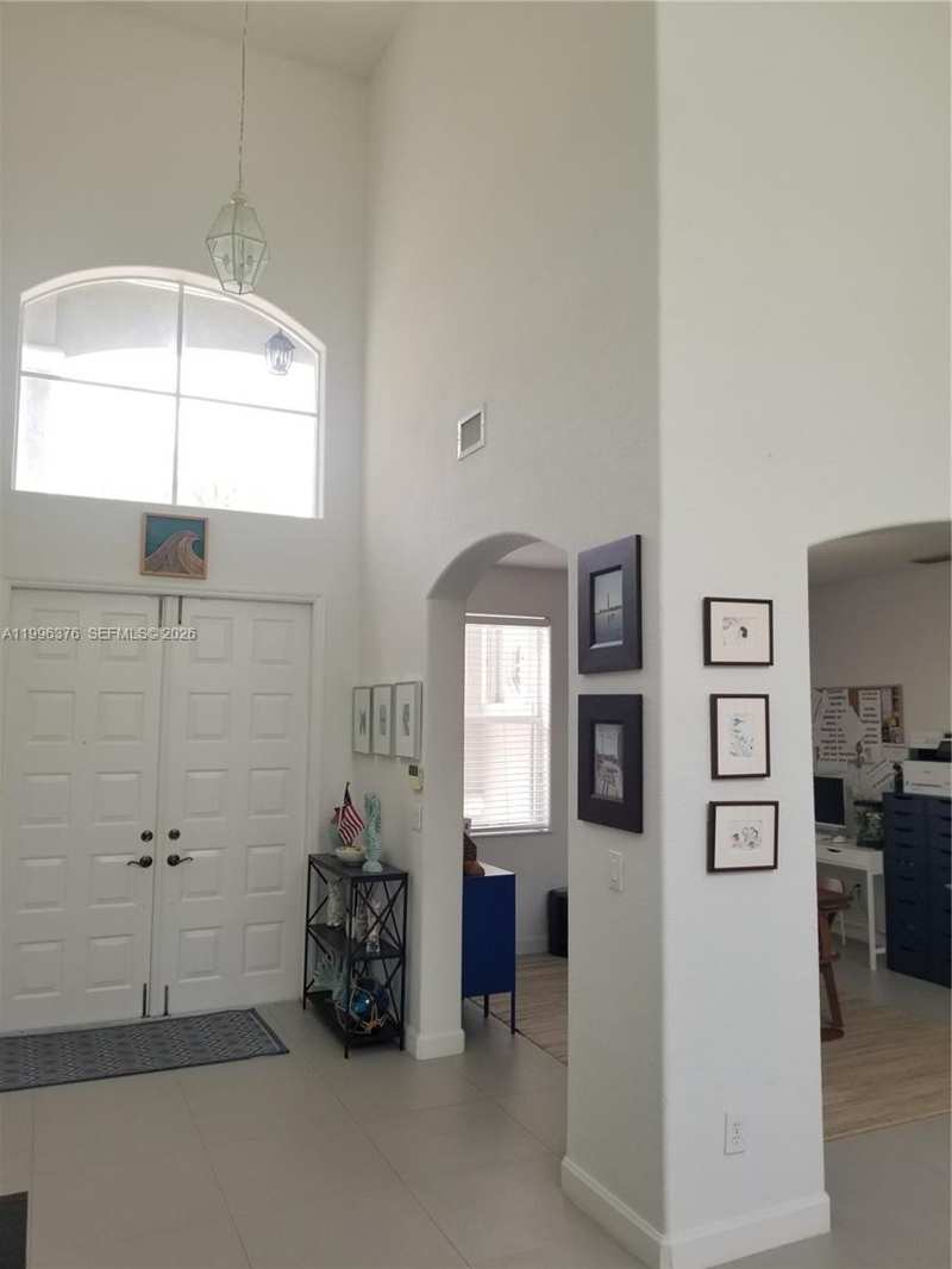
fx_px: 953
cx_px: 476
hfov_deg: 53.1
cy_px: 634
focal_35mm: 26
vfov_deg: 67.3
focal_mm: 4.25
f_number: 1.7
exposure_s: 1/175
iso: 50
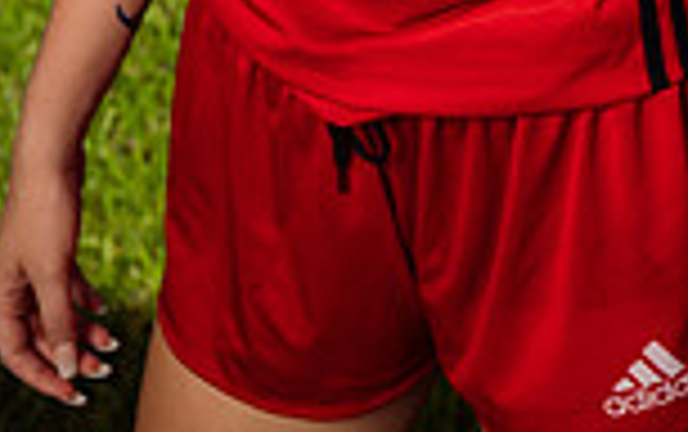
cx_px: 562
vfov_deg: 8.7
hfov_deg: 15.0
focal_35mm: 138
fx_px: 2590
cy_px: -576
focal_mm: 46
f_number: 6.3
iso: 50
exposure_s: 1/250
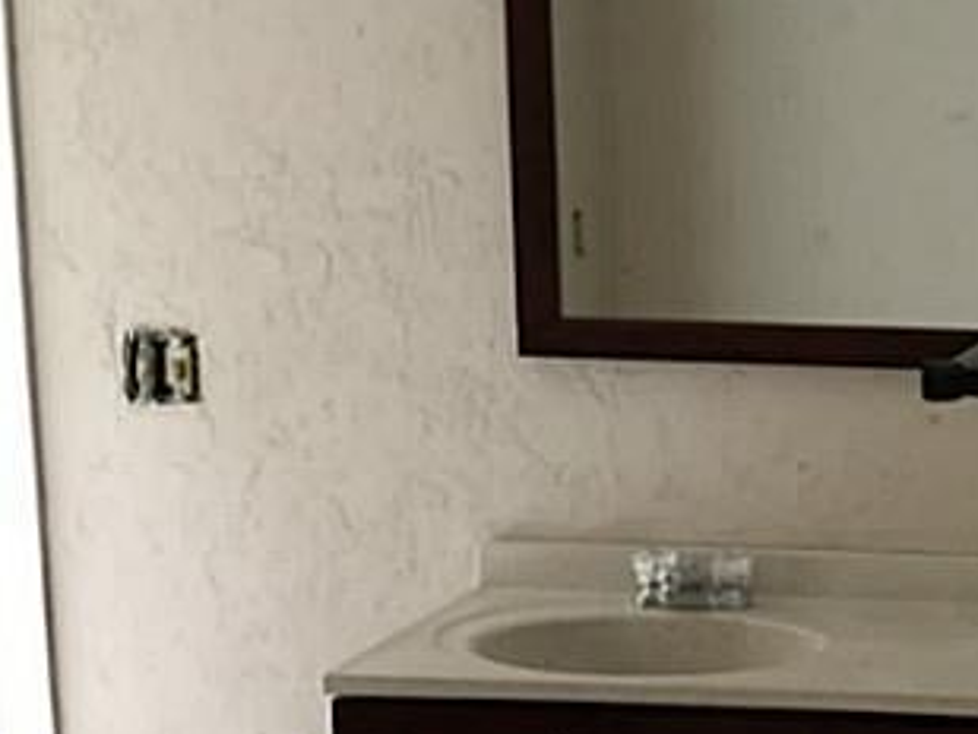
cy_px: 462
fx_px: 2120
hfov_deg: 23.5
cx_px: 1203
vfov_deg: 19.6
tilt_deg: -7.6
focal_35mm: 75
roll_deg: -1.3
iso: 100
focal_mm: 4.15
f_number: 2.2
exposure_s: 1/10
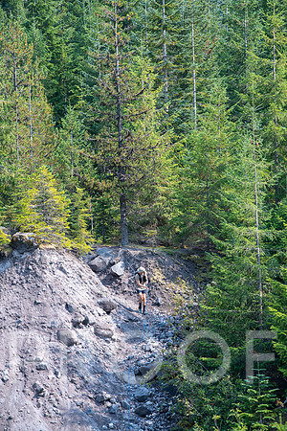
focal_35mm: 200
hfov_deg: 6.9
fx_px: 2391
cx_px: 144
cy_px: 216
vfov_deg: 10.3
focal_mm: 200
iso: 360
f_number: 5
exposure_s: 1/640
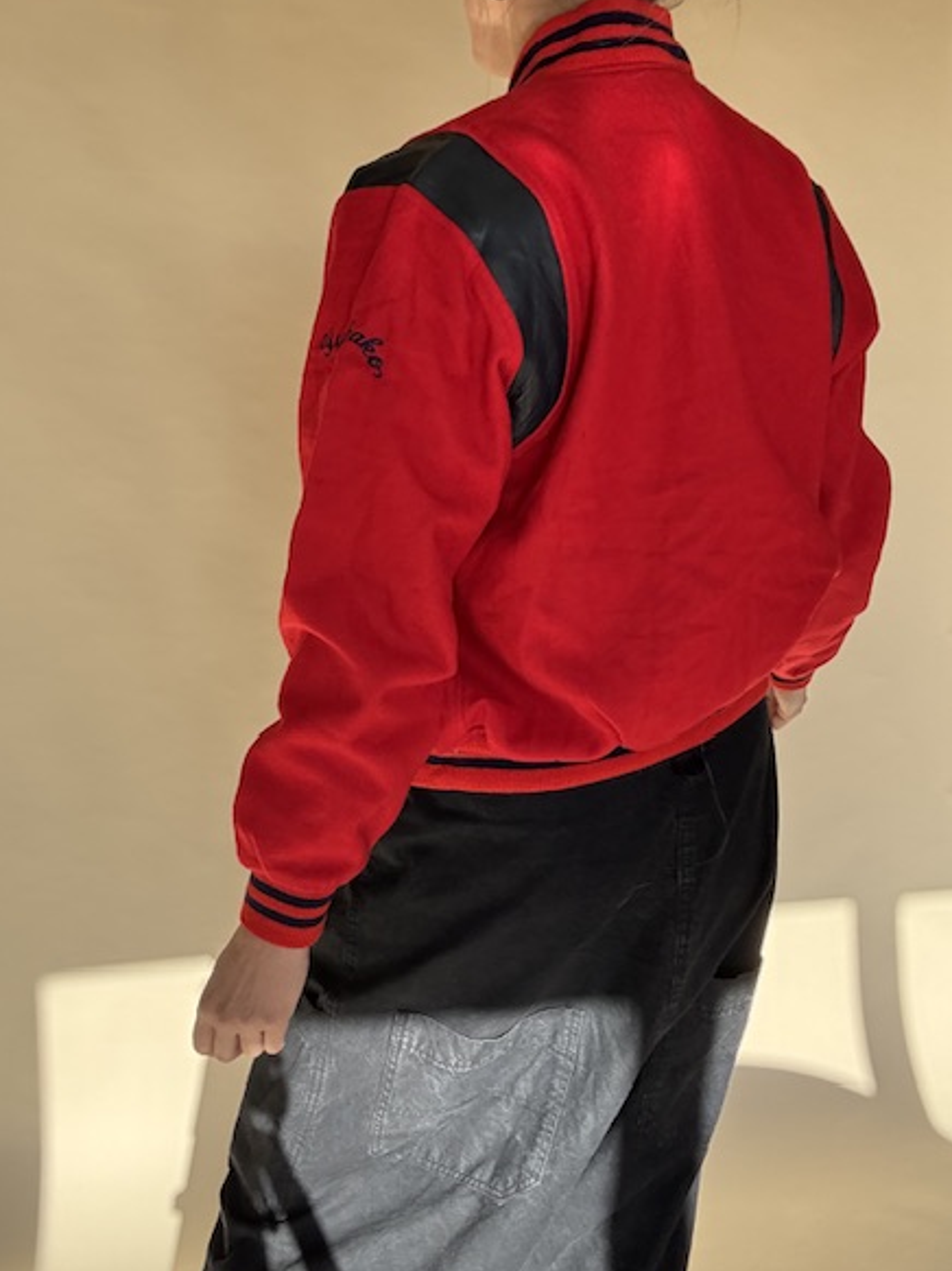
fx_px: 1211
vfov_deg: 55.4
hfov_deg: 42.9
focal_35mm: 33
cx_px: 445
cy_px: 633
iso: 40
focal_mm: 2.69
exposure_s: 1/328
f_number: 1.9
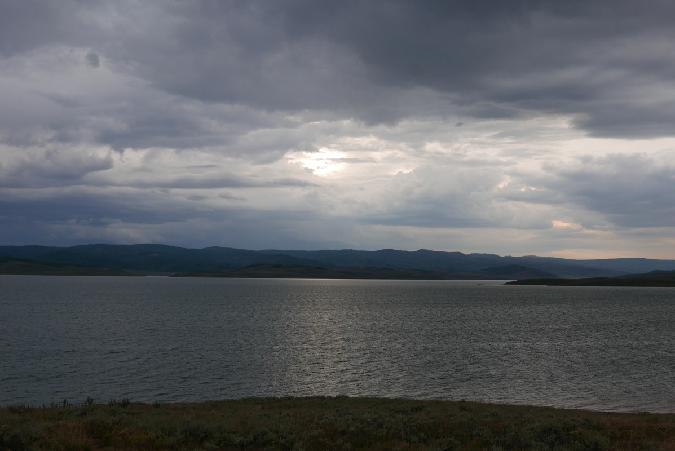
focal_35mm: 40
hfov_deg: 48.4
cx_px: 338
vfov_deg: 33.5
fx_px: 751
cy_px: 226
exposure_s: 1/125
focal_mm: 17.9
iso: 200
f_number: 5
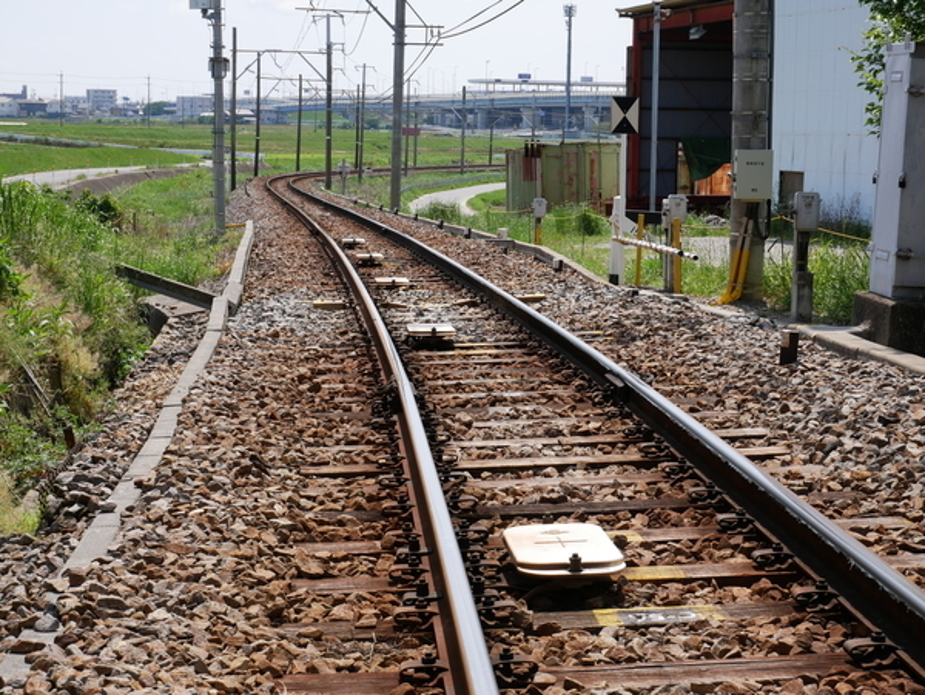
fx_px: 1872
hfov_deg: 27.8
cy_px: 348
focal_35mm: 70
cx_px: 462
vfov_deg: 21.0
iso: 200
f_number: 9
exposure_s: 1/320
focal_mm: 35
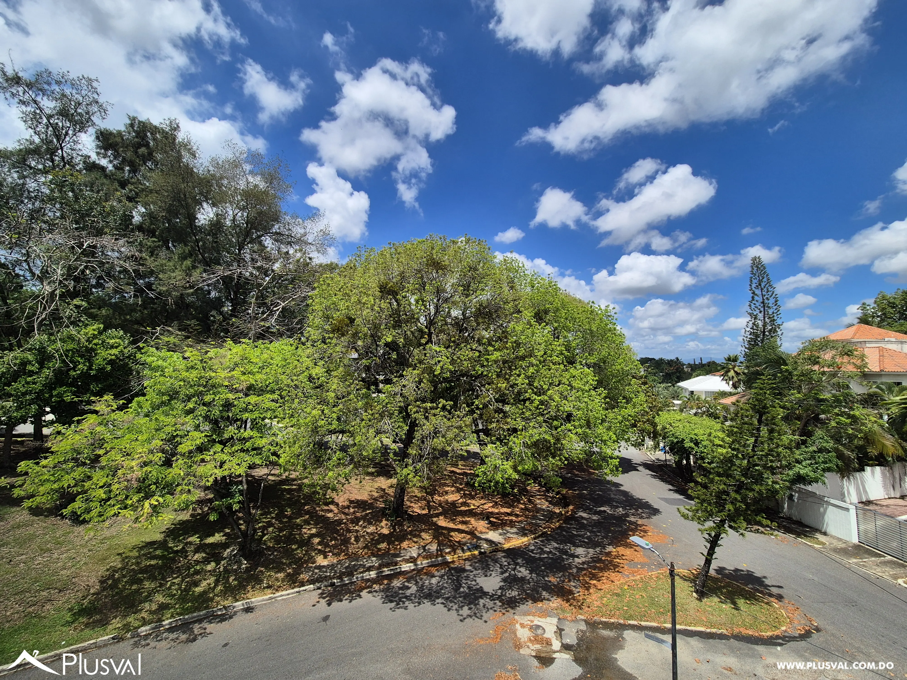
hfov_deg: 106.2
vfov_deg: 89.9
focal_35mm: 13
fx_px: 341
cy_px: 340
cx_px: 454
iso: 50
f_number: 2.2
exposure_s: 1/2912
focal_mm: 2.2
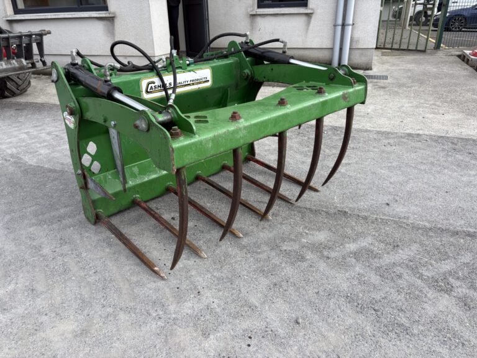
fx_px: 358
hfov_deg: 67.3
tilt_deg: -24.6
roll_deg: +1.0
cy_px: 179
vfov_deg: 53.1
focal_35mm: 26
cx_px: 238
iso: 50
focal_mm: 5.96
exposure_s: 1/1196
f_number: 1.6
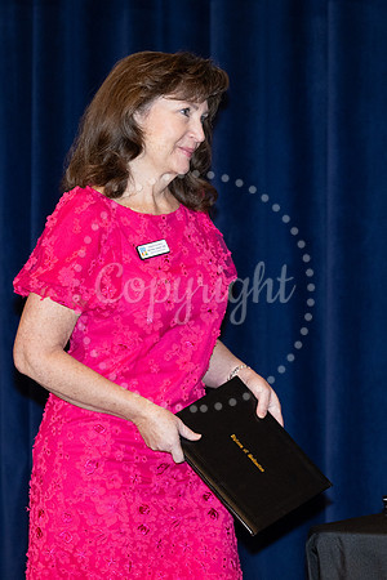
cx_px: 351
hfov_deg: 5.4
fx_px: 4118
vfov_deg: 8.1
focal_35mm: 255
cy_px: 272
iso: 1600
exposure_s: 1/160
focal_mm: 160
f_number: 5.6
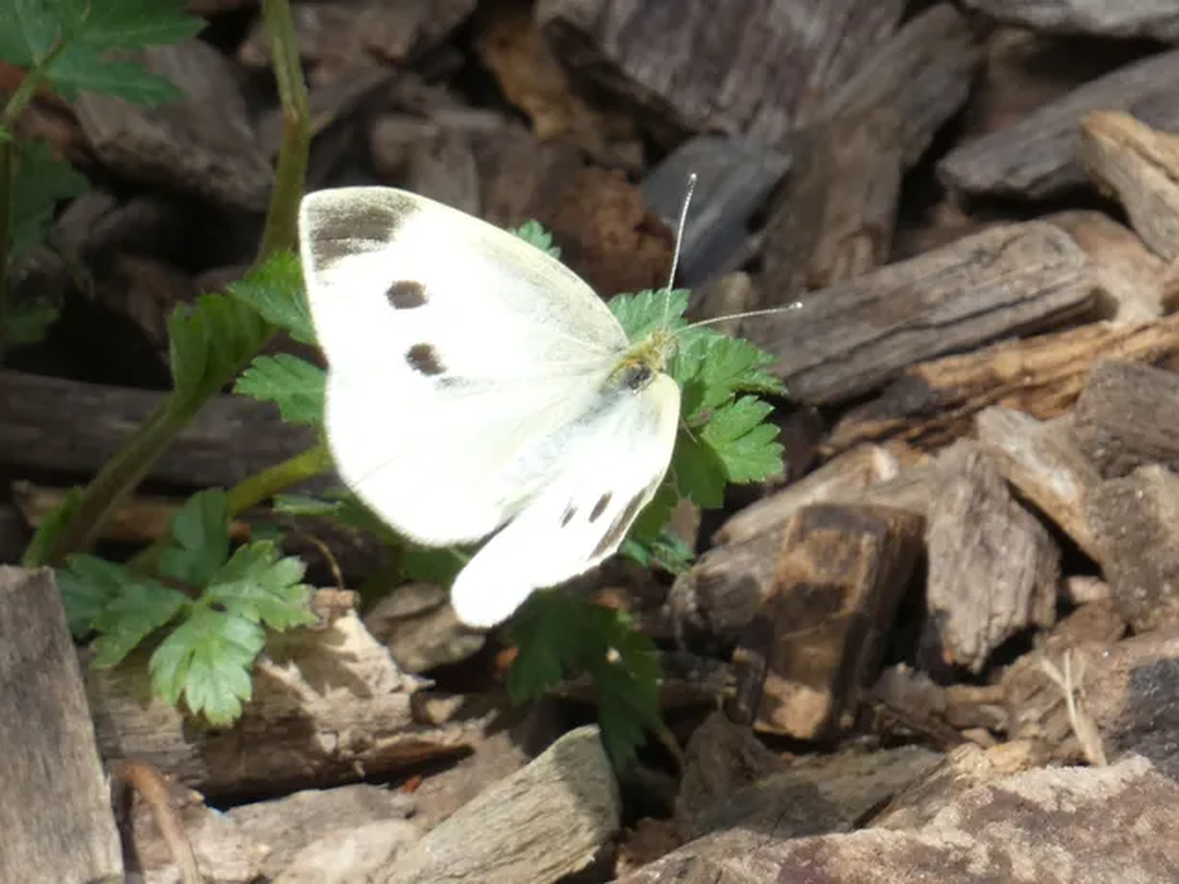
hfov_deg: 2.8
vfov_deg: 2.1
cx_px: 590
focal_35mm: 717
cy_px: 442
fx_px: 24421
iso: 80
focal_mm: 128.4
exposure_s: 1/250
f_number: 5.6
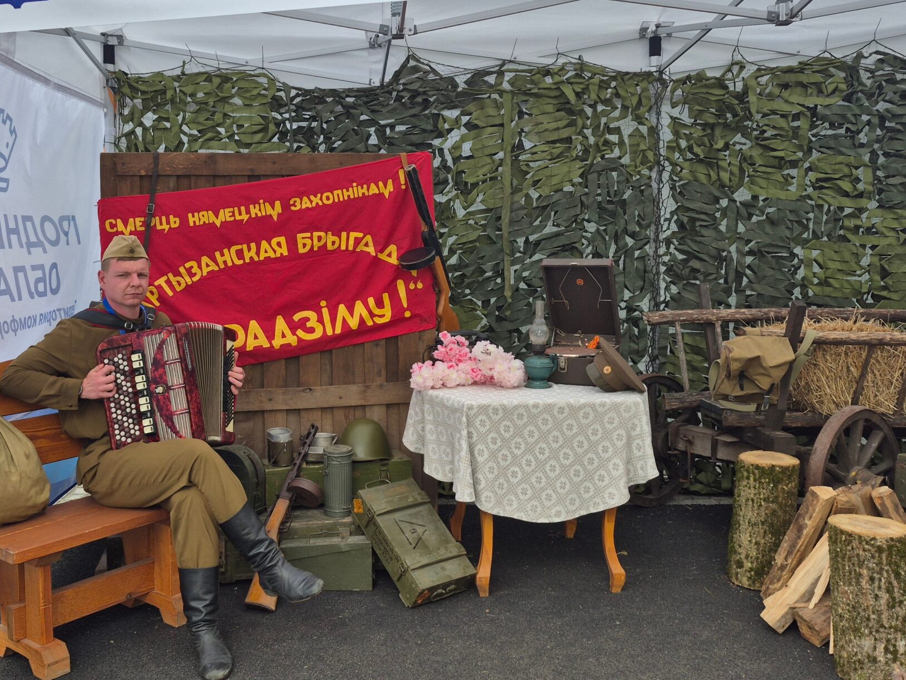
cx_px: 464
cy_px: 286
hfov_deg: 61.7
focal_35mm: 29
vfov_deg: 48.1
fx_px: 759
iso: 25
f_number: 1.8
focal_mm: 5.4
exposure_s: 1/688
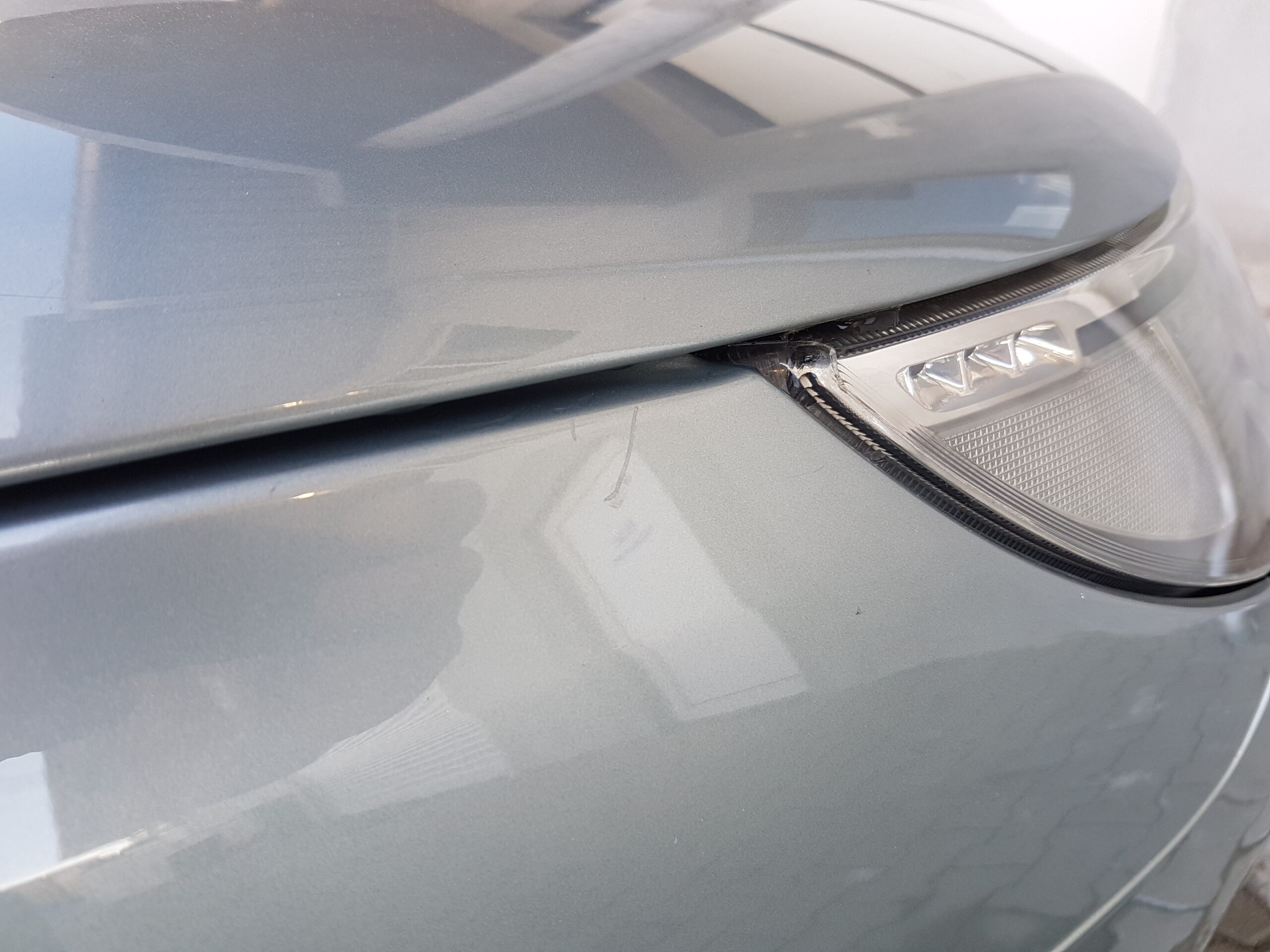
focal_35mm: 26
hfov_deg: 67.3
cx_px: 635
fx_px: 954
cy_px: 476
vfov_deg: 53.1
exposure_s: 1/133
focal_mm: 4.2
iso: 40
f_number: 1.7
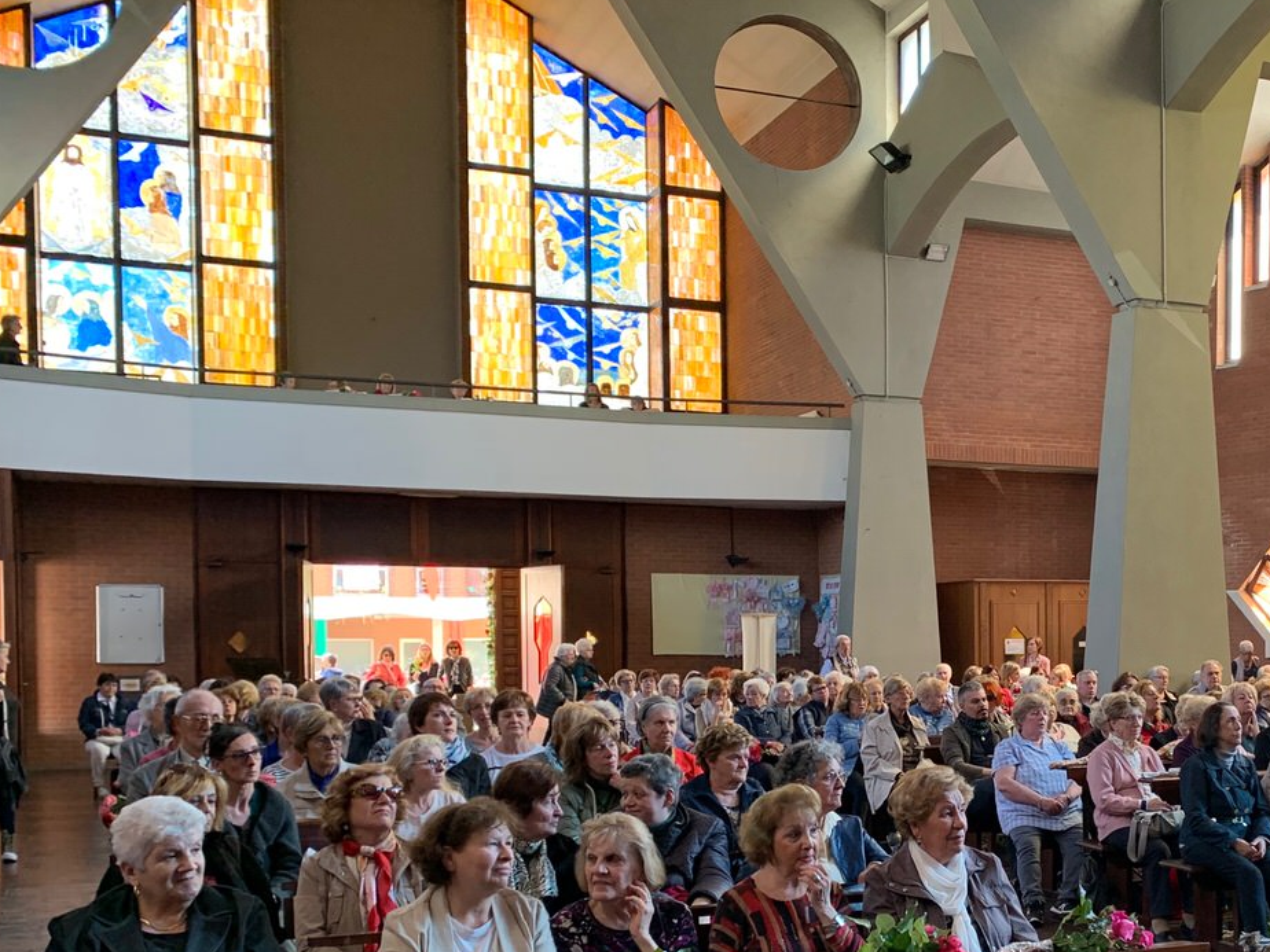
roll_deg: +0.2
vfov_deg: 31.6
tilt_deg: -3.7
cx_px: 1002
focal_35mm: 45
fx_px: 1651
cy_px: 714
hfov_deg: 40.5
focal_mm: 4.25
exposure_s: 1/60
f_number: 1.8
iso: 100
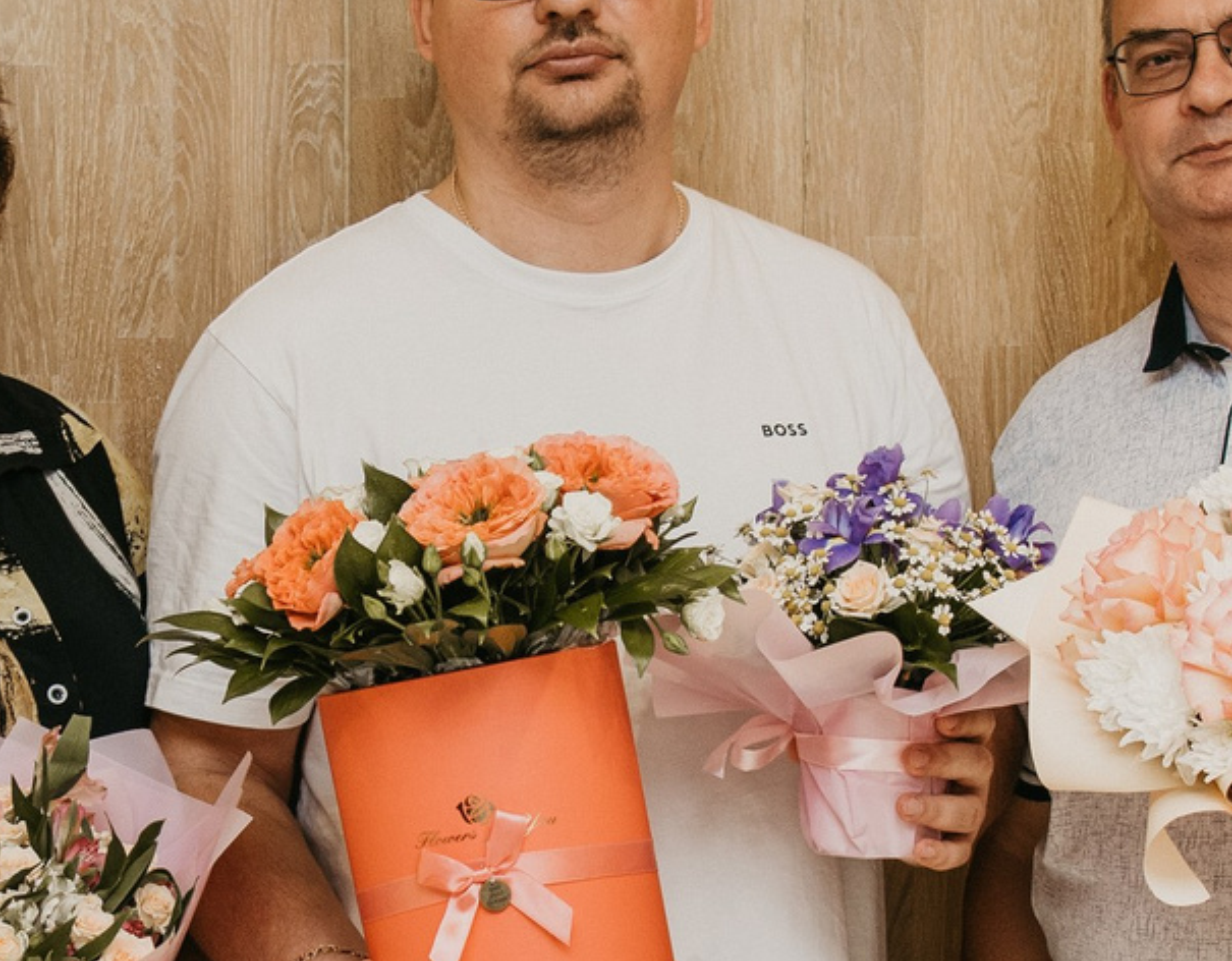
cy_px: 847
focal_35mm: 139
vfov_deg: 10.9
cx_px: 335
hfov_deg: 14.0
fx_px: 5020
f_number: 4
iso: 160
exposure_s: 1/160
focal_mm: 29
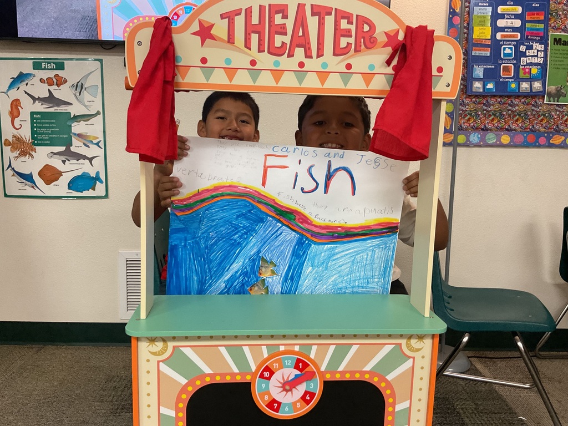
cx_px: 284
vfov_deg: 48.2
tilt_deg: -8.4
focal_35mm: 29
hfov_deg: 61.7
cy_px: 213
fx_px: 476
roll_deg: -1.8
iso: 200
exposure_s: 1/60
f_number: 1.8
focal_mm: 3
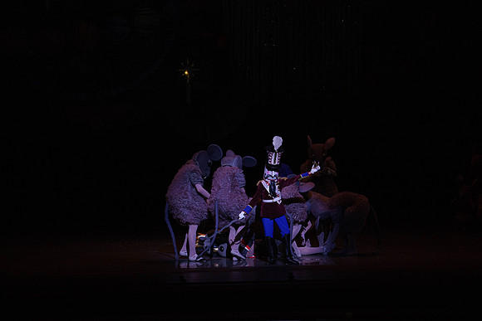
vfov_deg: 8.0
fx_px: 2290
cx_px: 241
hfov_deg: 12.0
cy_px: 160
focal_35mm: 171
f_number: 9
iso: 5000
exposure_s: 1/320
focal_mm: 171
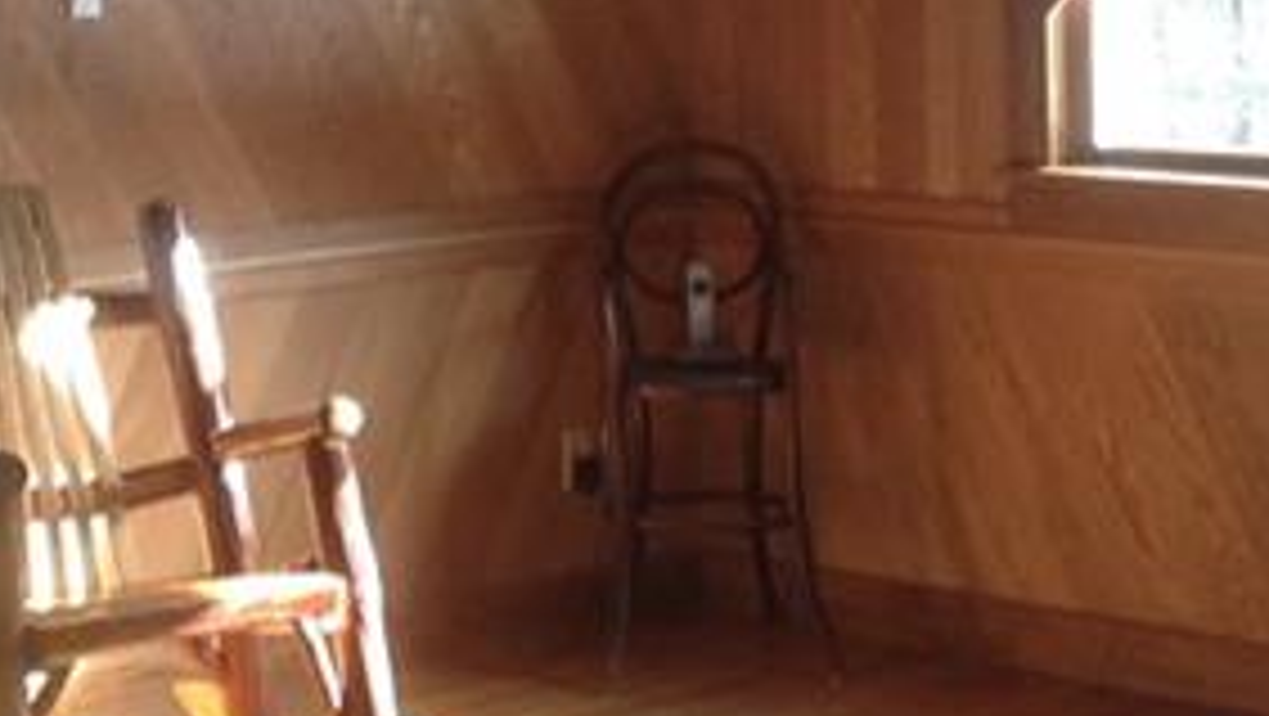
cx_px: 558
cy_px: -23
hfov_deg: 15.5
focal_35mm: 138
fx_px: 4646
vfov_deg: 8.7
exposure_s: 1/40
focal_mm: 4.28
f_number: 2.4
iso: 50
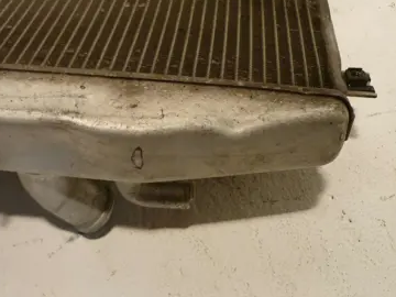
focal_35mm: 44
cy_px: 134
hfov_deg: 42.7
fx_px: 503
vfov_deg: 32.9
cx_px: 153
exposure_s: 1/30
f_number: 2.8
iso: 125
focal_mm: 5.5
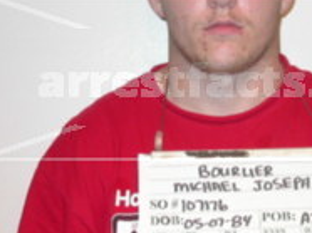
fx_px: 1053
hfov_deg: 16.8
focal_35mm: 117
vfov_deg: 12.6
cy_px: 78
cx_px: 229
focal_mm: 13.1
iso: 100
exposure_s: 1/60.3
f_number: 3.1
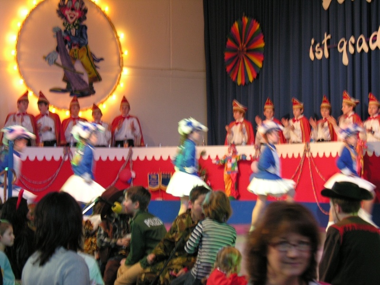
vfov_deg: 17.2
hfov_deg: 22.8
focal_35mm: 86
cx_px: 190
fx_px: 944
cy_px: 142
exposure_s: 1/20.1
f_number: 3.5
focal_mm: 21.8
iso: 200
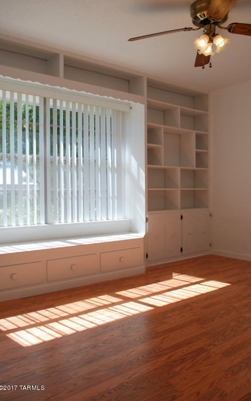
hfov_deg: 44.5
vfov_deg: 66.5
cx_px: 132
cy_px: 199
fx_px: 307
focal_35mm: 28
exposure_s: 1/160
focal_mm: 18
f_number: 6.3
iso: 100
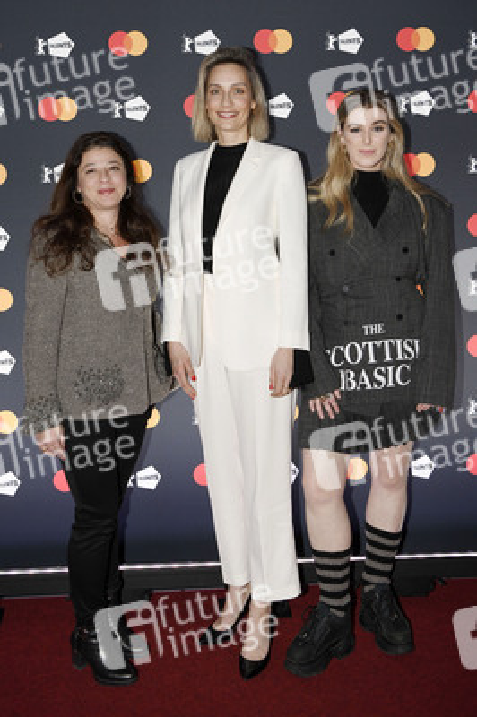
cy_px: 358
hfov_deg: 37.8
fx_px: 697
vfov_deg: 54.5
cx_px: 238
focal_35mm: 35
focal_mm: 35
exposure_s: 1/250
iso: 800
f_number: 3.5
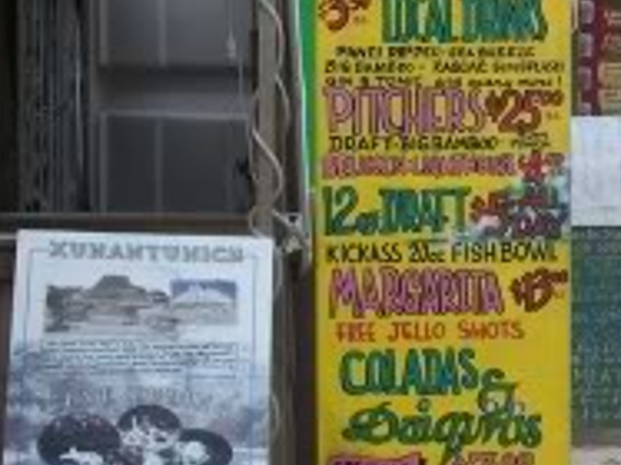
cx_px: 674
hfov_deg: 12.6
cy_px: 140
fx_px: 2761
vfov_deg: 9.6
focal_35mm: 154
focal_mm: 7.54
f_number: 2.8
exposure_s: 1/250
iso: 64
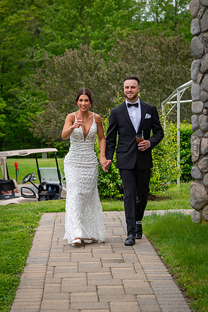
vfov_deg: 17.2
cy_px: 140
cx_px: 40
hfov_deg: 11.5
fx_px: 1032
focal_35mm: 119
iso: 400
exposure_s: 1/1600
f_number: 4
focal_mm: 70
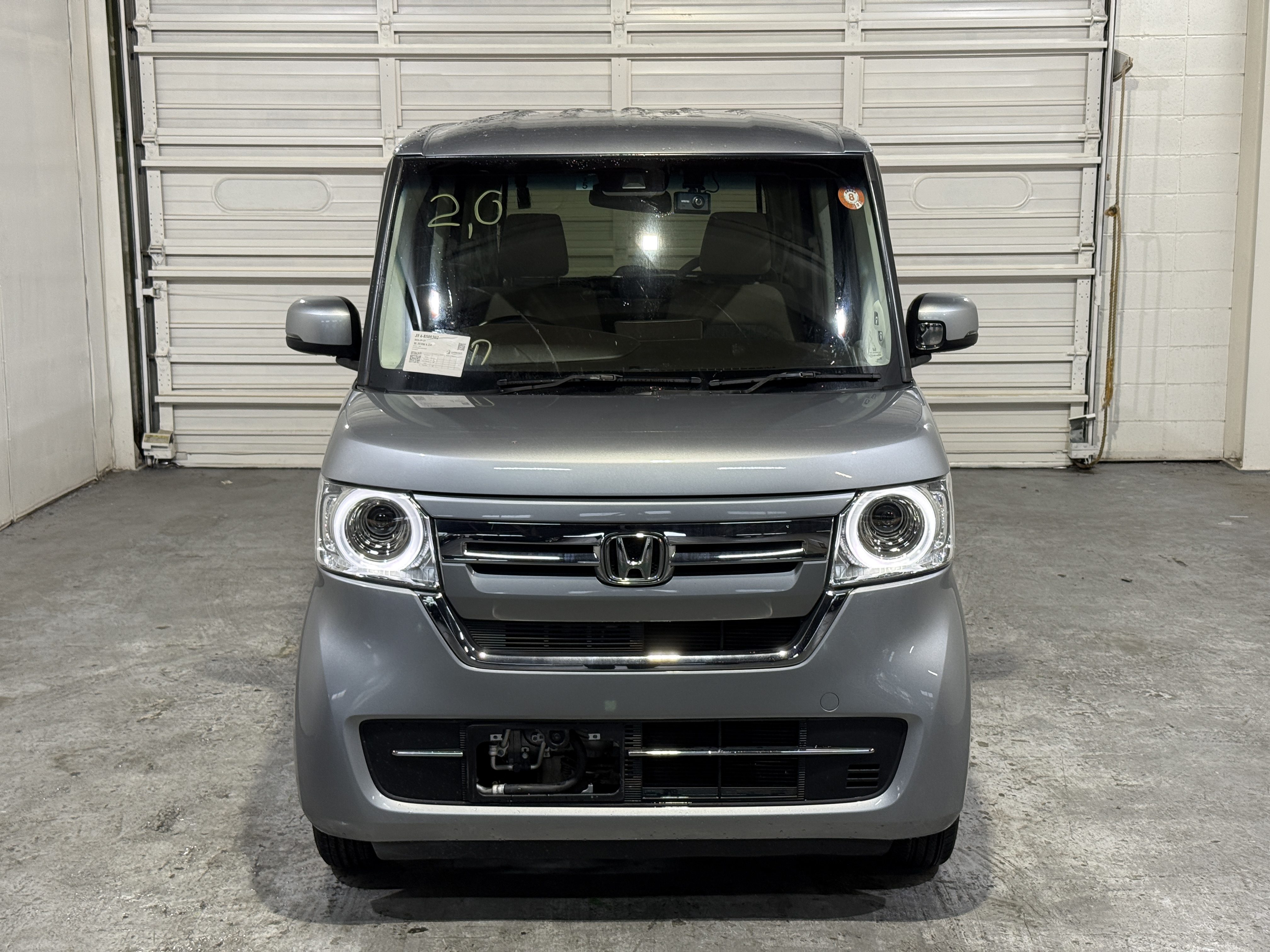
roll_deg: +0.1
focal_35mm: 48
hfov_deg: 39.7
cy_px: 476
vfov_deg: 30.3
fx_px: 1761
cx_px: 635
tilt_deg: -10.0
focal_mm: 6.76
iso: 125
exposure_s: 1/60
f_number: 1.78
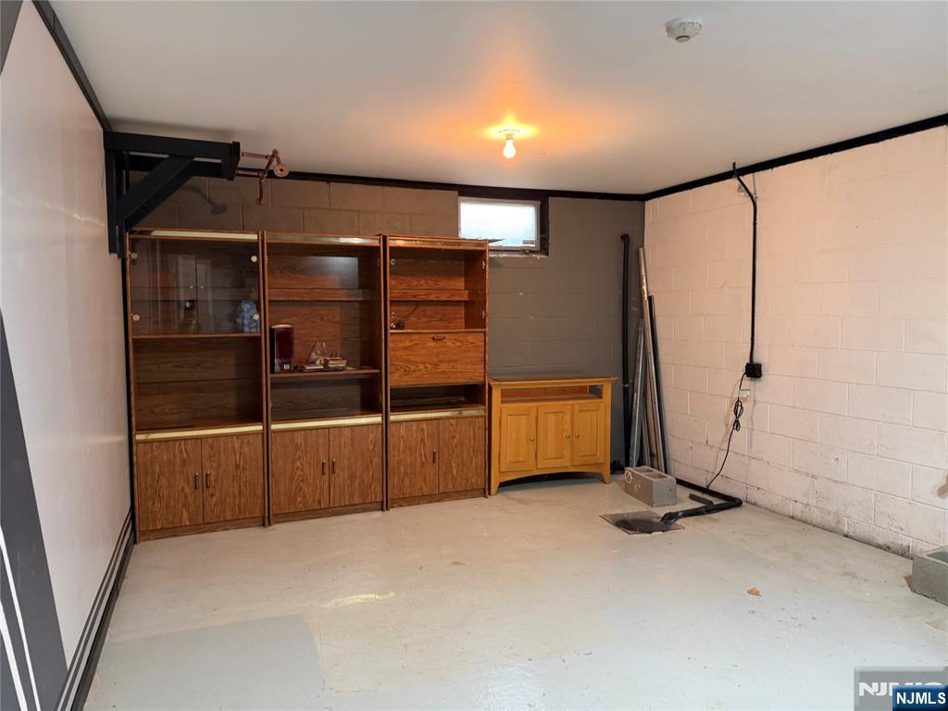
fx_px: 657
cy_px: 356
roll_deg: +0.7
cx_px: 474
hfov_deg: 71.6
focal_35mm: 24
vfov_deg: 56.8
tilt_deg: -1.8
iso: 250
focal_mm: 6.76
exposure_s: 1/60
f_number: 1.78
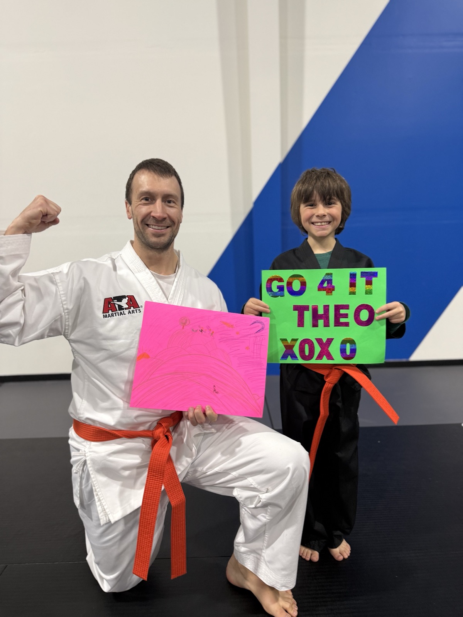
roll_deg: +0.8
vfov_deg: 71.6
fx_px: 428
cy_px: 308
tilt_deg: -9.8
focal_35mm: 24
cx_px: 232
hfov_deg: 56.8
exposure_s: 1/60
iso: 200
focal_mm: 6.76
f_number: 1.78
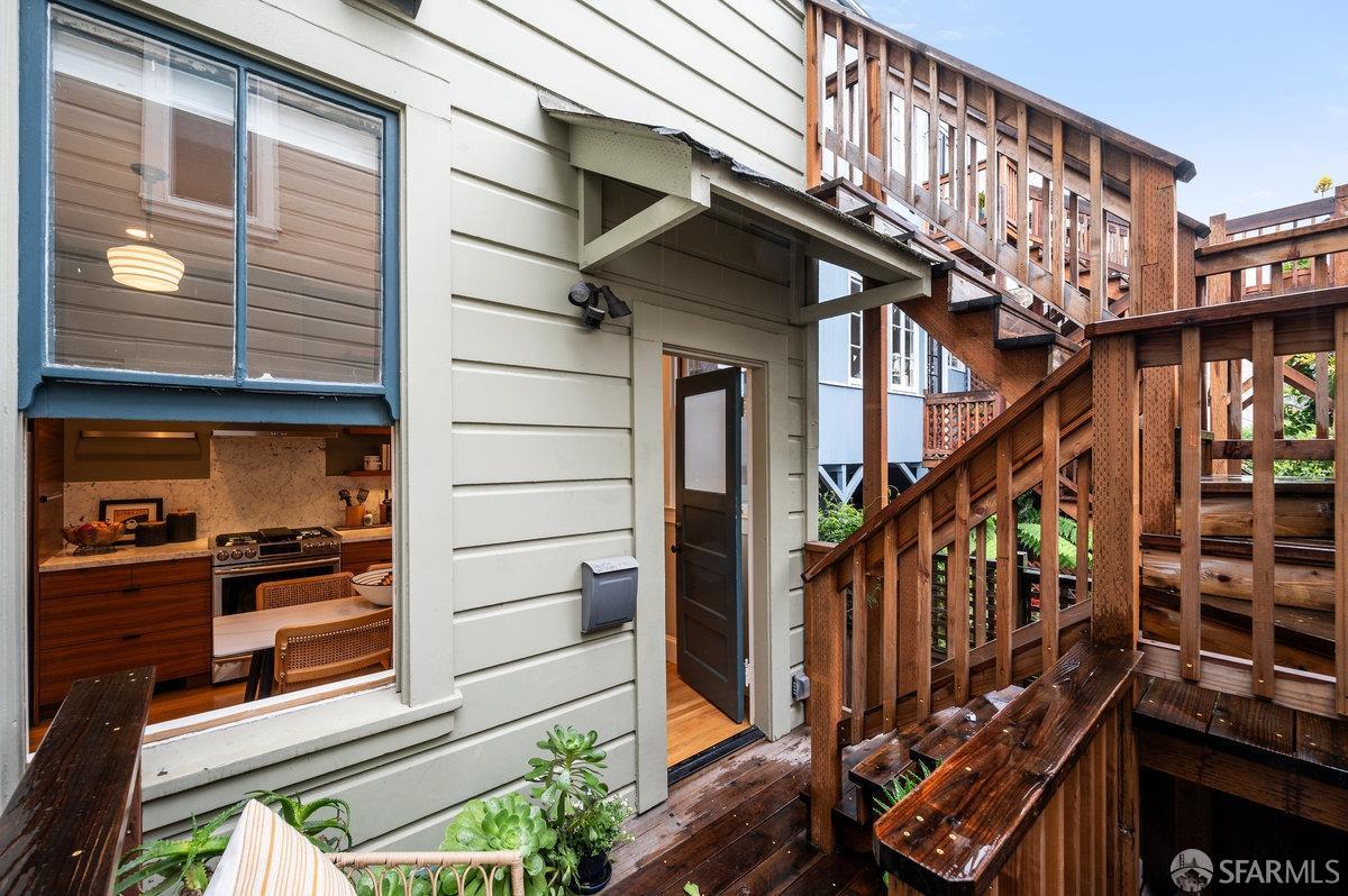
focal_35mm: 14
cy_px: 448
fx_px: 542
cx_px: 674
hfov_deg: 102.3
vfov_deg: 79.1
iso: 400
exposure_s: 1/30
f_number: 9
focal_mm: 14.5
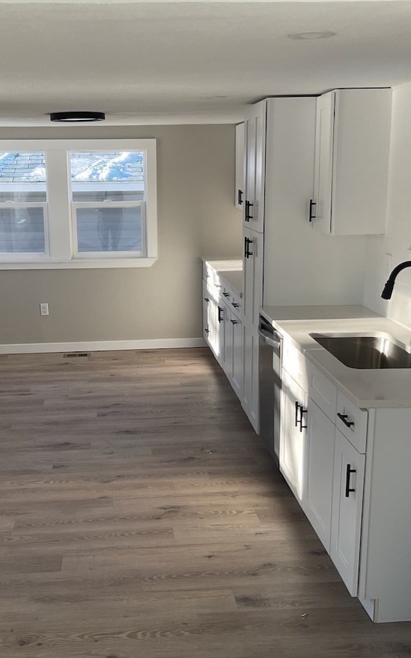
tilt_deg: -12.3
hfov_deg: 30.4
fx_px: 752
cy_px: 329
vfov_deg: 47.2
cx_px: 155
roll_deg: -0.6
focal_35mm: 42
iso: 16
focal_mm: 3
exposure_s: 1/120
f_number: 1.8
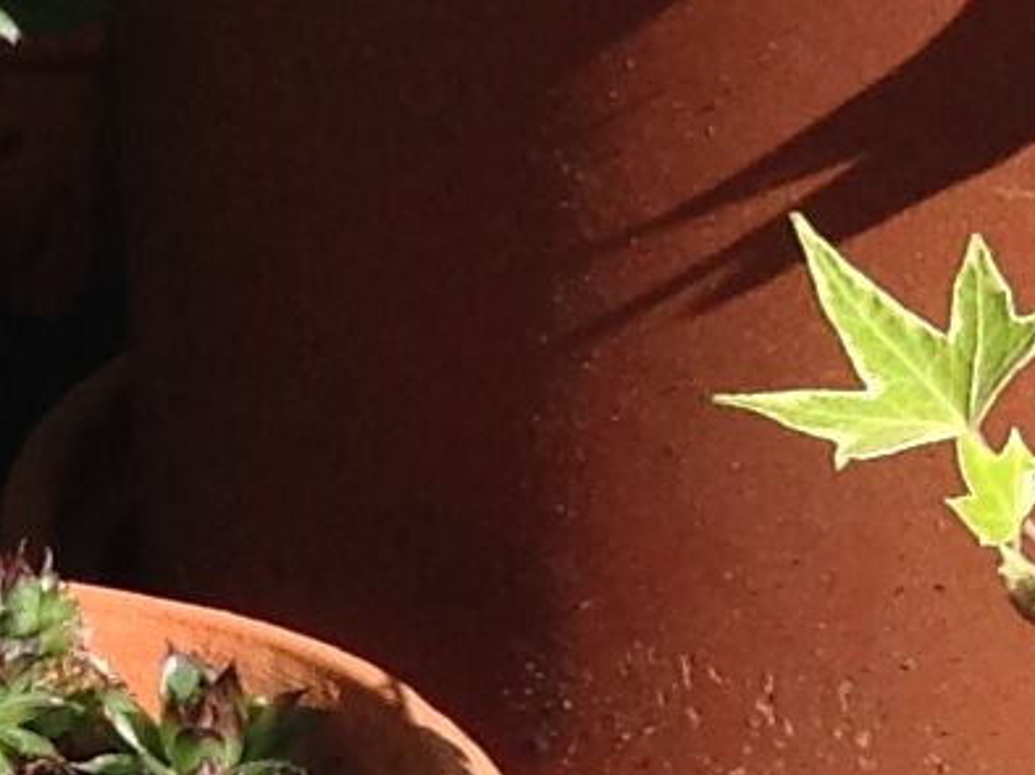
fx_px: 6873
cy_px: 1219
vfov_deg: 6.4
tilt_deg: -32.0
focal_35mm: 230
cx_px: -1240
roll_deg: +0.9
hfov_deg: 8.1
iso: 50
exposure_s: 1/944
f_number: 2.4
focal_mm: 4.28
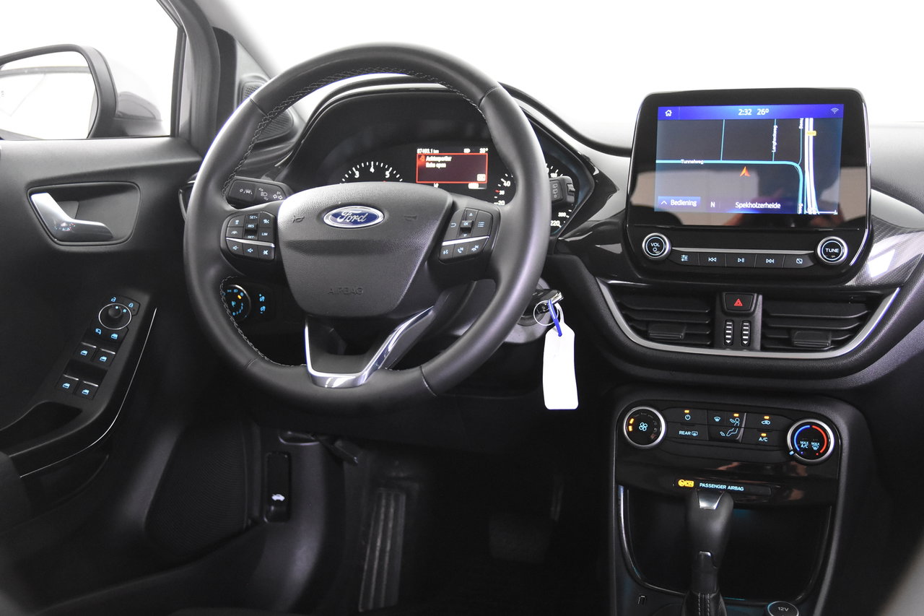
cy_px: 308
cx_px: 462
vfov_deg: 34.2
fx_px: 1001
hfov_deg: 49.6
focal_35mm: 39
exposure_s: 1/40
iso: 4500
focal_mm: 26
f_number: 3.2
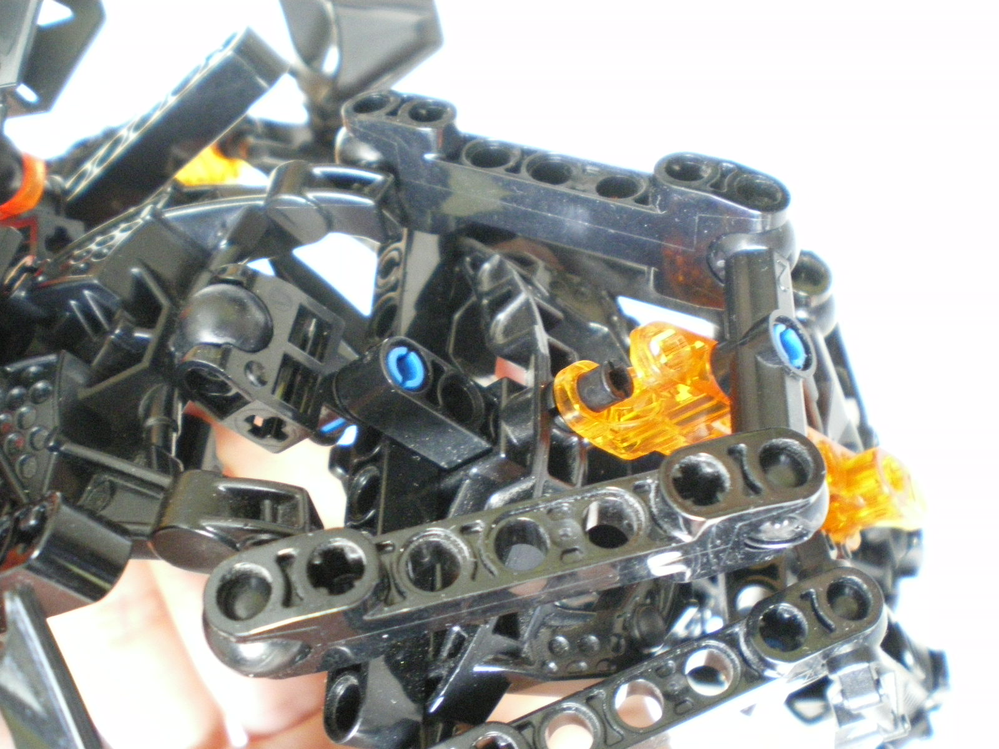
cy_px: 374
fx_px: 1039
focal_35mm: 36
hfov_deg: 51.4
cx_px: 500
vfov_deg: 39.7
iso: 800
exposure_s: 1/20
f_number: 3.1
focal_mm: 6.3
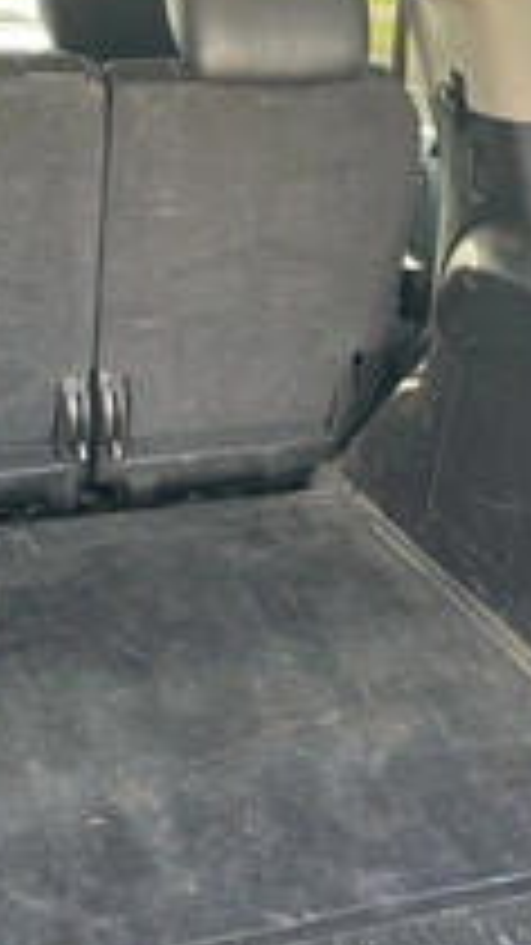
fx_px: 1353
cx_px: 261
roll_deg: -2.0
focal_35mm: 54
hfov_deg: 22.2
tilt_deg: -19.9
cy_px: 500
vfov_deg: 38.5
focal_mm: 5.1
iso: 64
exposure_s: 1/134
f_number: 1.6
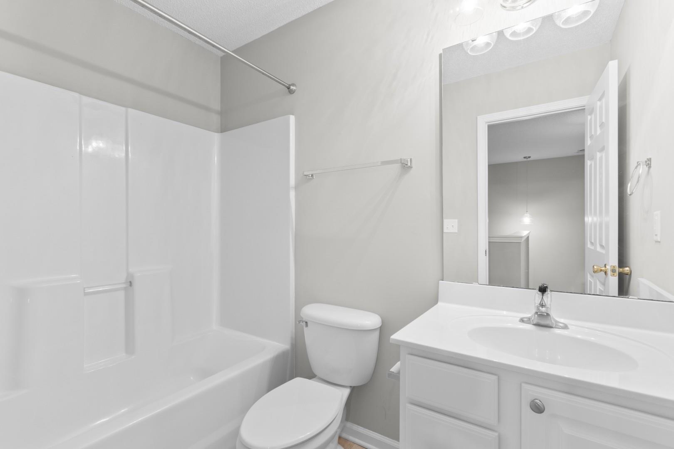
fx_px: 281
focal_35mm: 15
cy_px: 224
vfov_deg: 77.3
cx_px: 337
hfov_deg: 100.4
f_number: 4.5
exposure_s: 1/2
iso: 100
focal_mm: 10
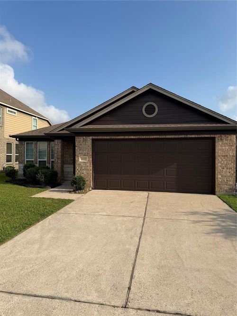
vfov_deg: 71.6
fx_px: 219
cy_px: 158
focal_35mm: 24
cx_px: 118
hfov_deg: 56.8
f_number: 1.78
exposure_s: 1/5319
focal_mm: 6.76
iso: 80
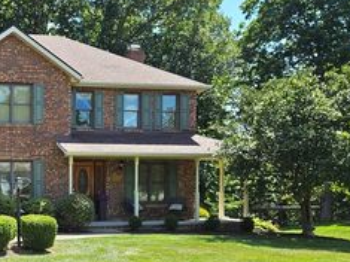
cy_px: 208
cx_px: 0
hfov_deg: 35.3
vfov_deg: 29.0
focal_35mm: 49
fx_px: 495
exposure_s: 1/1000
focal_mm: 5.4
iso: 25
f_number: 1.8
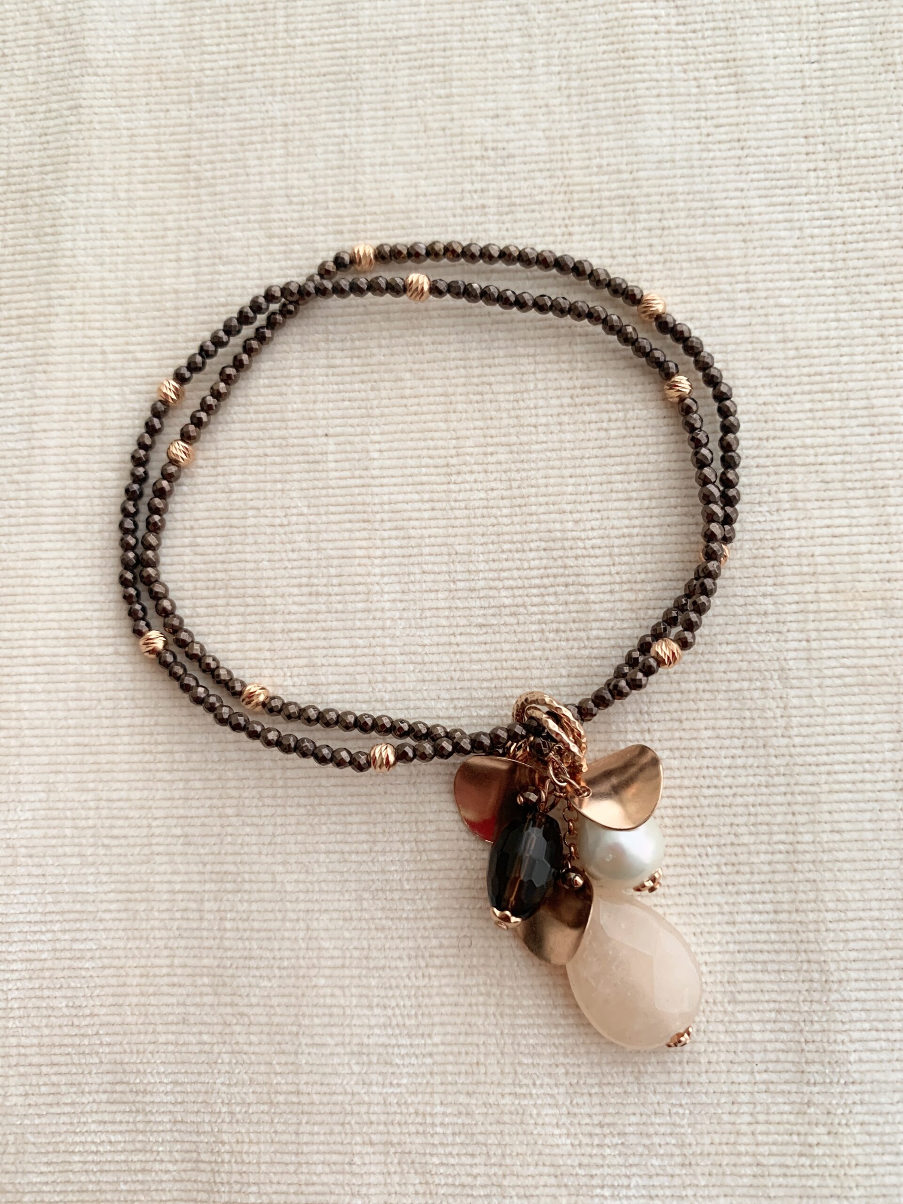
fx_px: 904
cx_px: 452
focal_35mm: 26
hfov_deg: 53.1
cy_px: 602
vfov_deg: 67.3
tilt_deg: -81.4
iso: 100
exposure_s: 1/70
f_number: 1.8
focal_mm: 4.25
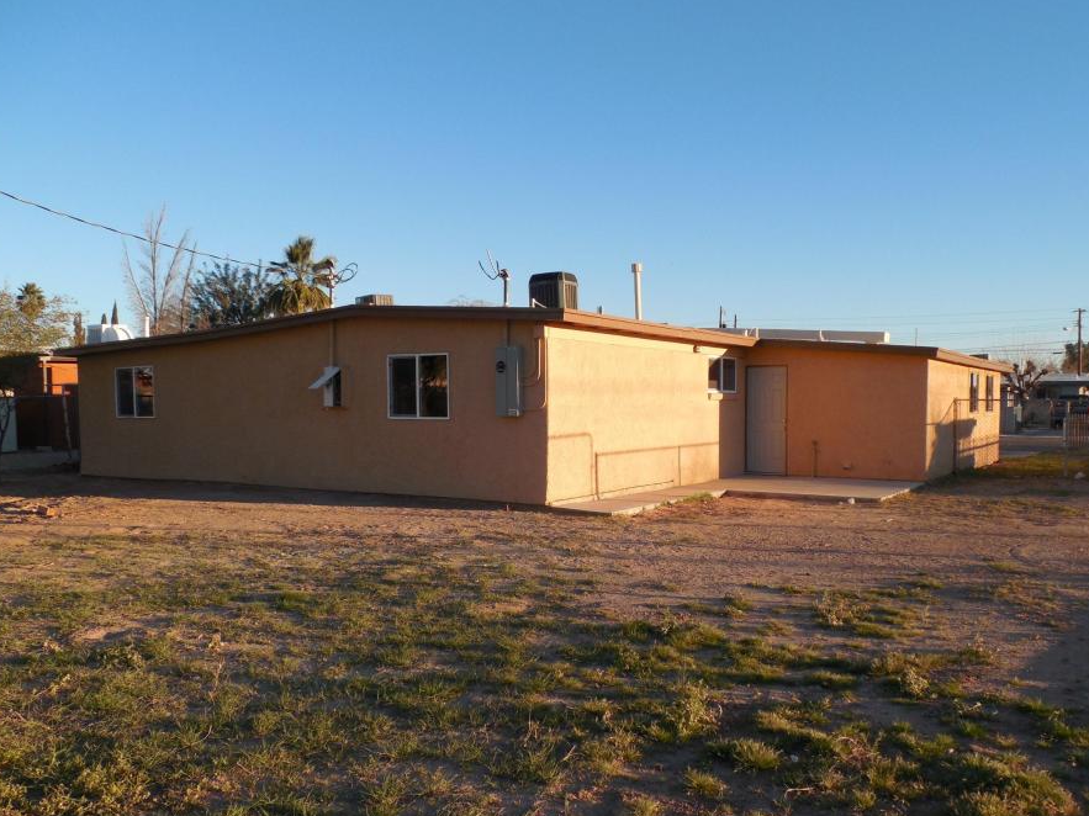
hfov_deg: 61.6
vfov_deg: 48.2
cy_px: 446
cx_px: 575
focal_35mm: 29
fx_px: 912
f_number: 3.3
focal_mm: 4.5
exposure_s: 1/640
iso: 125
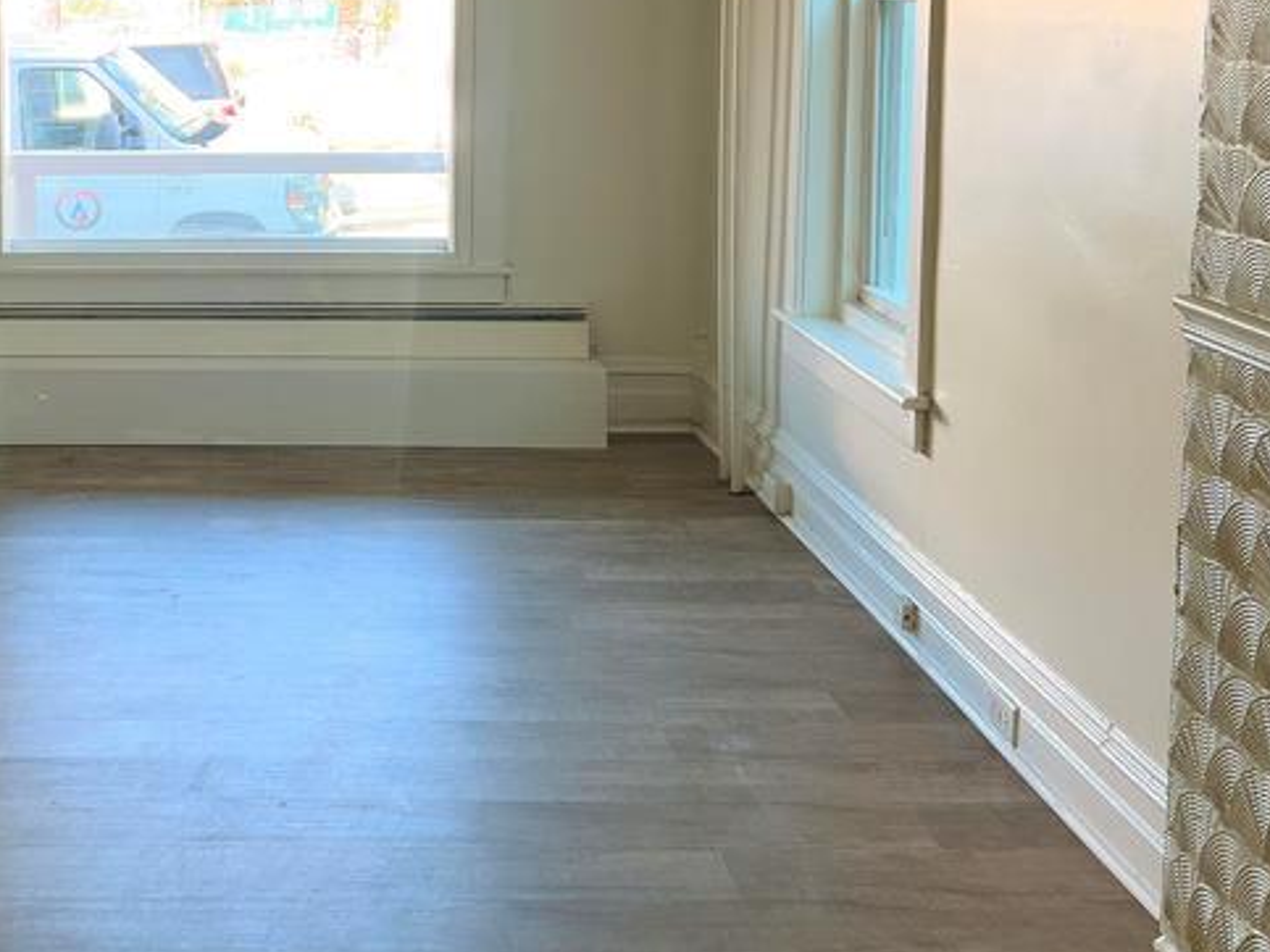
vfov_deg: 26.9
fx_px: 1944
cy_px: 174
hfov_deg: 34.7
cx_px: 202
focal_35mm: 53
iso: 50
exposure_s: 1/120
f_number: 1.5
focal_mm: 5.7
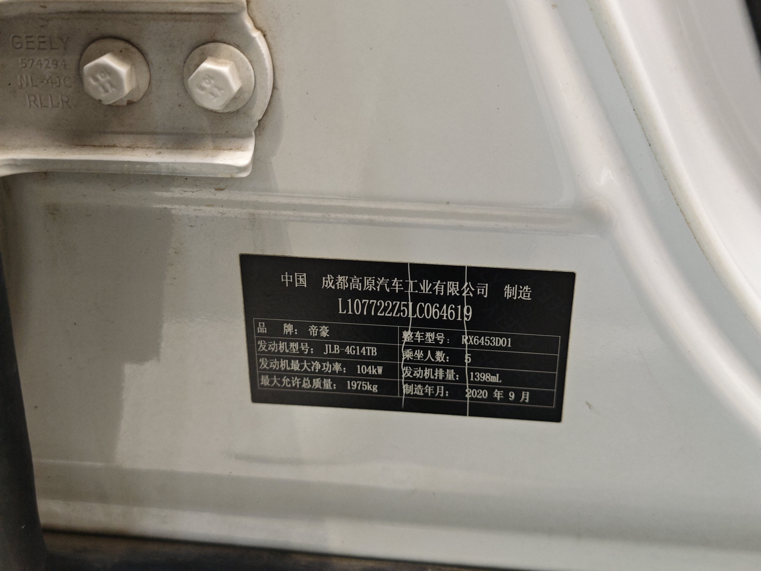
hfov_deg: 41.2
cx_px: 380
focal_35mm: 46
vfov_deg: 31.5
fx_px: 1011
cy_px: 286
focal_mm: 8.7
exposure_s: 1/308
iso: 2000
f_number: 1.9
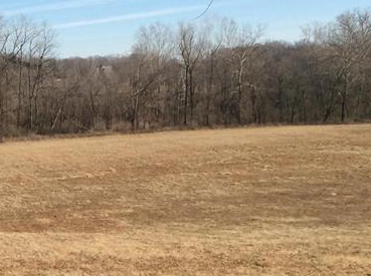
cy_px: 203
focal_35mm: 89
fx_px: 952
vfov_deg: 16.5
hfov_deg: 20.8
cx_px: -59
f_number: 2.4
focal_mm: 3.3
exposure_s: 1/1634
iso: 32
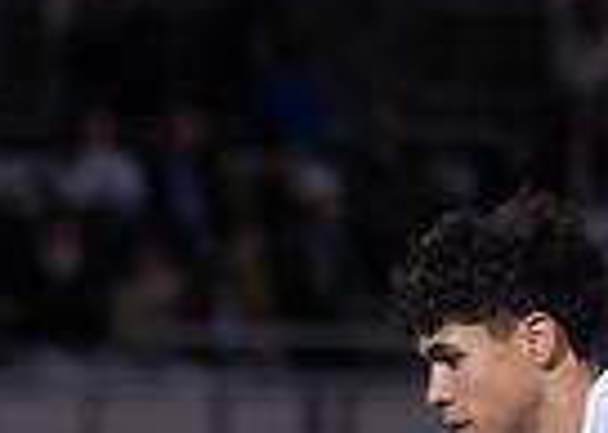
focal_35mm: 832
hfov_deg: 2.4
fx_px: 14360
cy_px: 831
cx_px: -765
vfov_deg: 1.7
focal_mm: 131
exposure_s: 1/1000
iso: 2000
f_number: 2.8
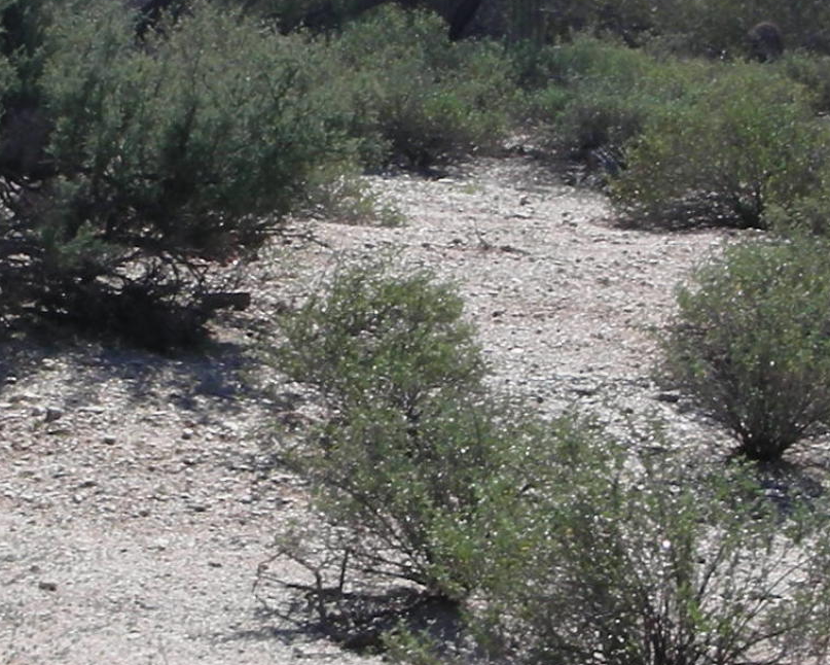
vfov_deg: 12.1
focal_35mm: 127
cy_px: 196
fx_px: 3120
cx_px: 123
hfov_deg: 15.0
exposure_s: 1/96.5
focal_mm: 5.8
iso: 50
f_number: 8.5
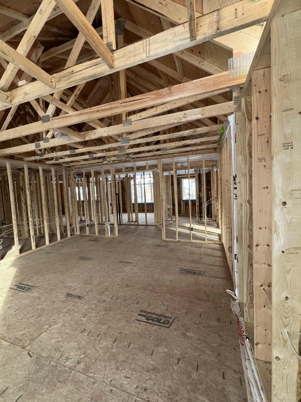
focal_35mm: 13
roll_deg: +2.6
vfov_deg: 106.2
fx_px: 151
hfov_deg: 89.9
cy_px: 201
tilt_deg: -2.2
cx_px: 150
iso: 125
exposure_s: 1/99
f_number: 1.8
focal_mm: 1.57
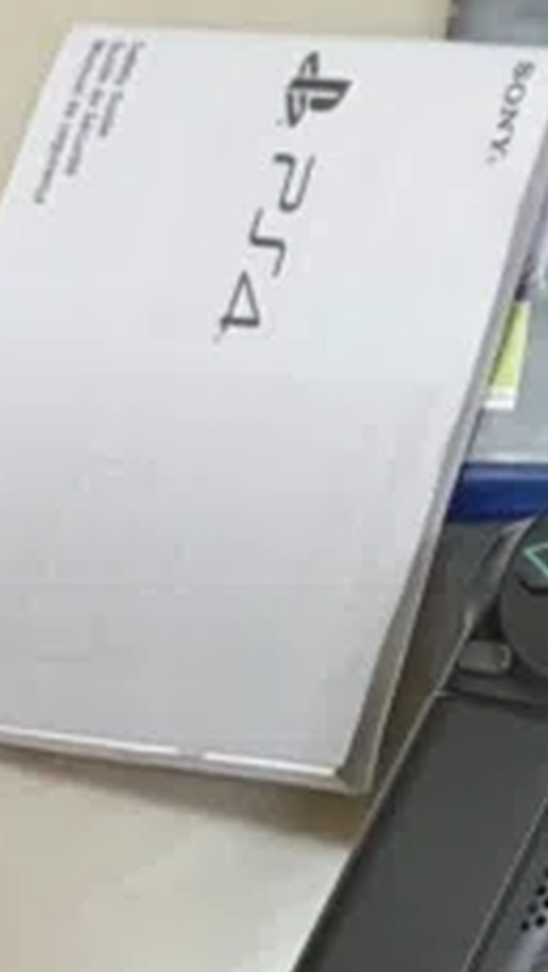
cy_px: 526
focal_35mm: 79
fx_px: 2039
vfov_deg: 26.8
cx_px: 1228
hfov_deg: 12.6
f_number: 1.6
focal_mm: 5.96
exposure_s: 1/50
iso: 500
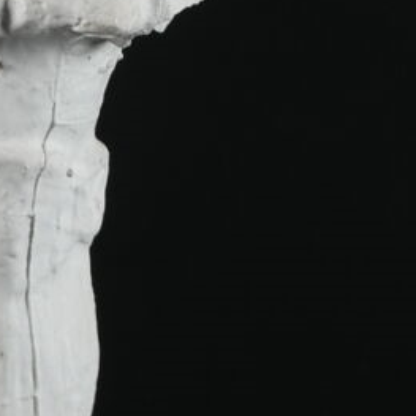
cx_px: 62
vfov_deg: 2.3
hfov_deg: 2.3
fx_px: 10442
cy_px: -441
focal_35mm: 768
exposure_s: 1/250
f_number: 8
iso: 100
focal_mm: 62
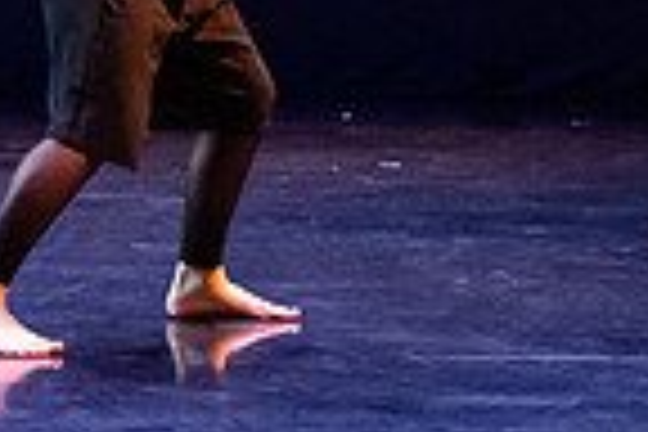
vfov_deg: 4.3
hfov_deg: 6.5
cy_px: -227
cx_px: 193
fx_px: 5688
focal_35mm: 316
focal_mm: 58
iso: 4000
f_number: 4
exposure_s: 1/320
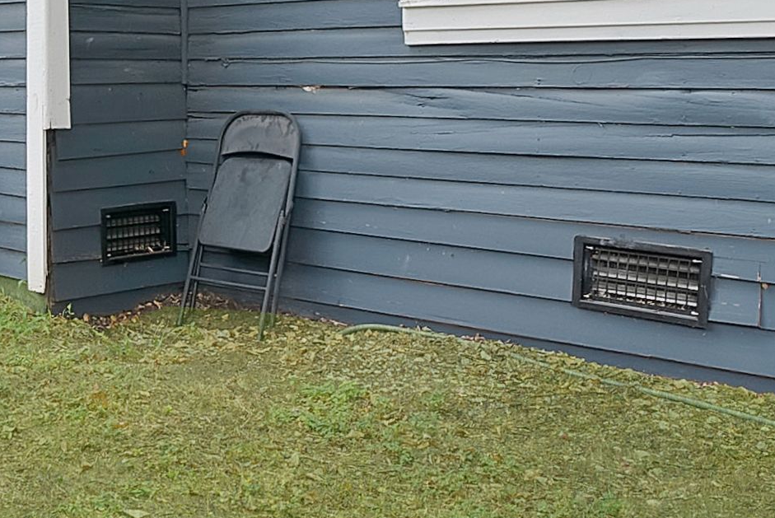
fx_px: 1142
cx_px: 48
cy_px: 53
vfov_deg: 24.8
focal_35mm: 53
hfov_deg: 34.9
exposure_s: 1/20
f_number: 9
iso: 640
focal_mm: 12
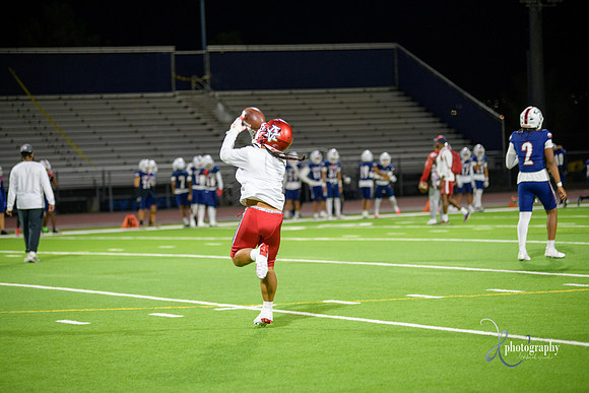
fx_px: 2209
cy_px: 196
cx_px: 294
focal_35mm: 135
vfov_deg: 10.2
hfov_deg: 15.2
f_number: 2.8
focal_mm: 135
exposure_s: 1/250
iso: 1250
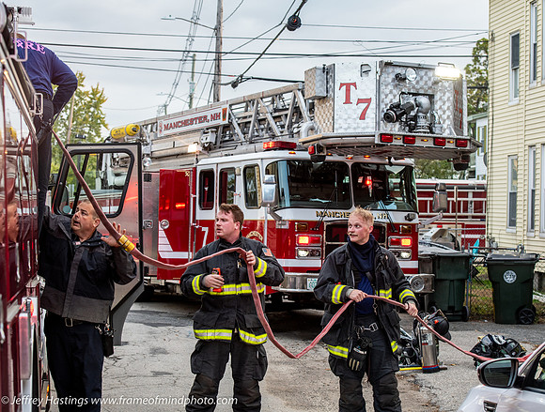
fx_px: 1210
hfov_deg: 25.4
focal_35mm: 77
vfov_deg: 19.3
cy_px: 206
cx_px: 295
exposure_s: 1/125
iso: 640
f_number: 5
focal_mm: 70
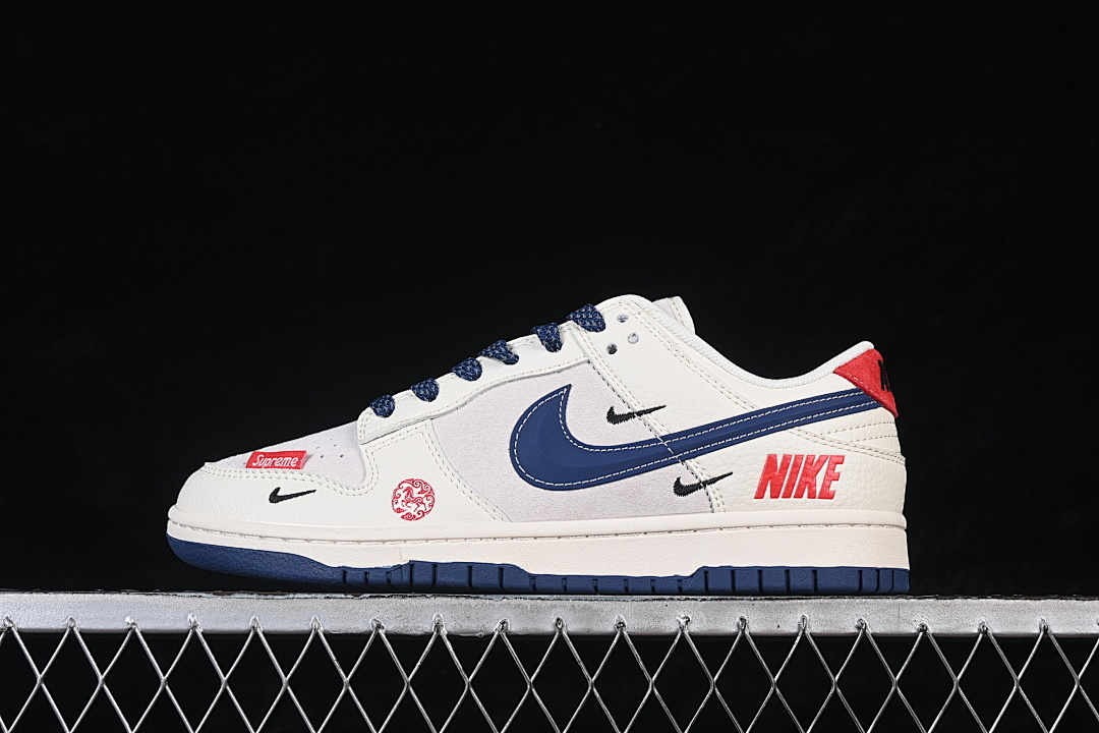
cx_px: 550
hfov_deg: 27.0
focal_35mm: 75
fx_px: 2289
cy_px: 366
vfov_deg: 18.2
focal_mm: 50
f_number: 8
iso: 160
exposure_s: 1/80
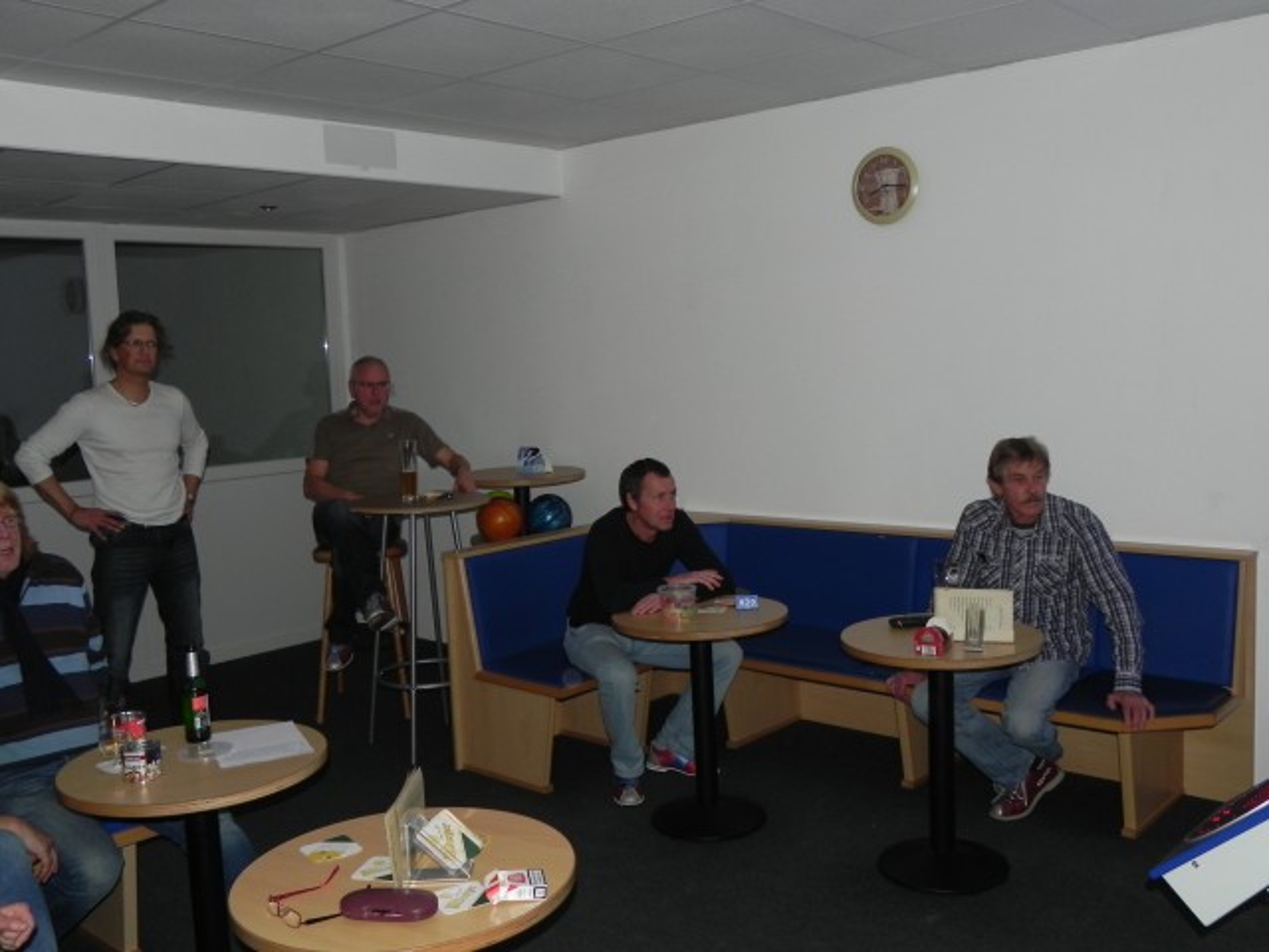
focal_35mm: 33
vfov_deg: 42.9
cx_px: 634
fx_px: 1210
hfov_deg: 55.4
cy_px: 476
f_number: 2.8
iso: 200
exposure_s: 1/30
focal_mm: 5.9
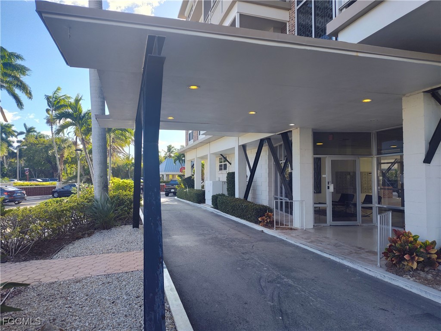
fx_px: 293
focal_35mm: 23
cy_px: 166
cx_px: 220
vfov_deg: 58.9
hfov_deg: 73.9
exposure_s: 1/476
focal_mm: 5.56
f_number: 1.8
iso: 100
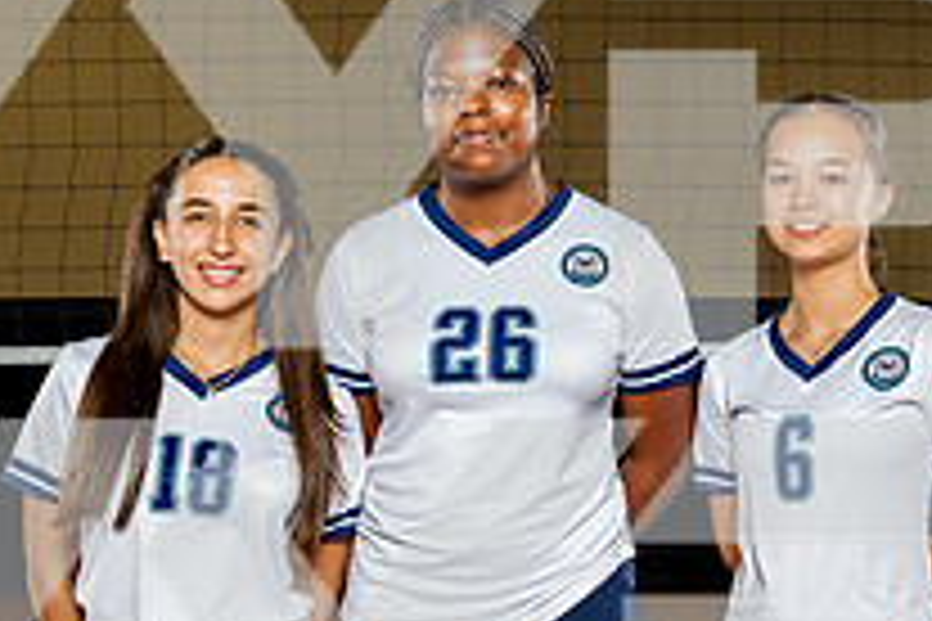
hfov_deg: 27.3
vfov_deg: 17.9
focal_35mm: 74
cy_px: 647
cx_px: 536
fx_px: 1916
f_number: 8
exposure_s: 1/250
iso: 1250
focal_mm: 25
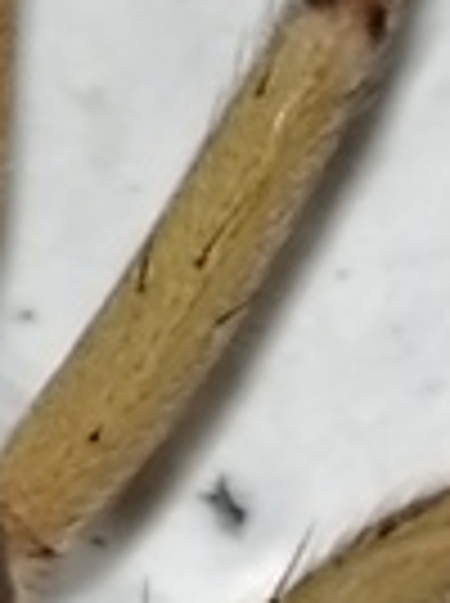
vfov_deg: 4.0
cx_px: -148
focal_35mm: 497
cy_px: 914
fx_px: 8642
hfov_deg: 3.0
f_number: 1.8
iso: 64
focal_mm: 3.46
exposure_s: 1/100
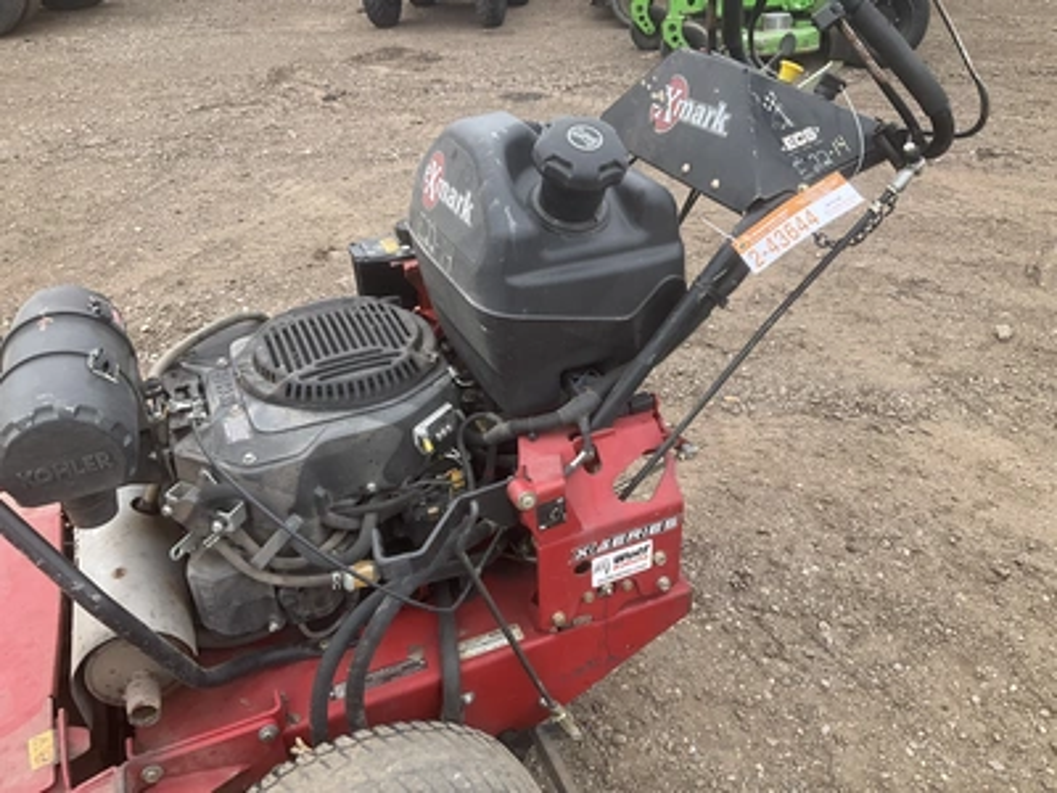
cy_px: 396
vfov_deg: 48.2
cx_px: 528
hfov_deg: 61.7
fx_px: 886
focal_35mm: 29
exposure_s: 1/461
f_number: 1.8
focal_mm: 3
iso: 25
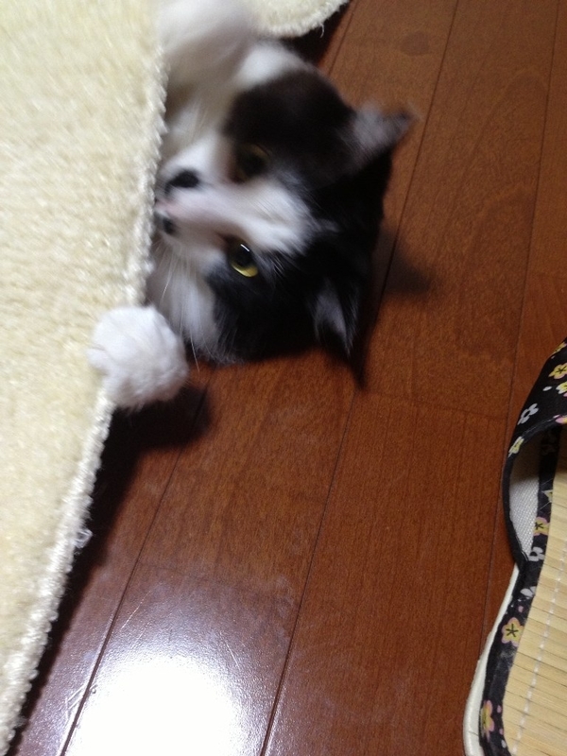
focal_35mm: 35
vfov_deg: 52.6
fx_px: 764
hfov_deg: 40.7
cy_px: 378
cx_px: 284
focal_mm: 4.28
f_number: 2.4
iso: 160
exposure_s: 1/20
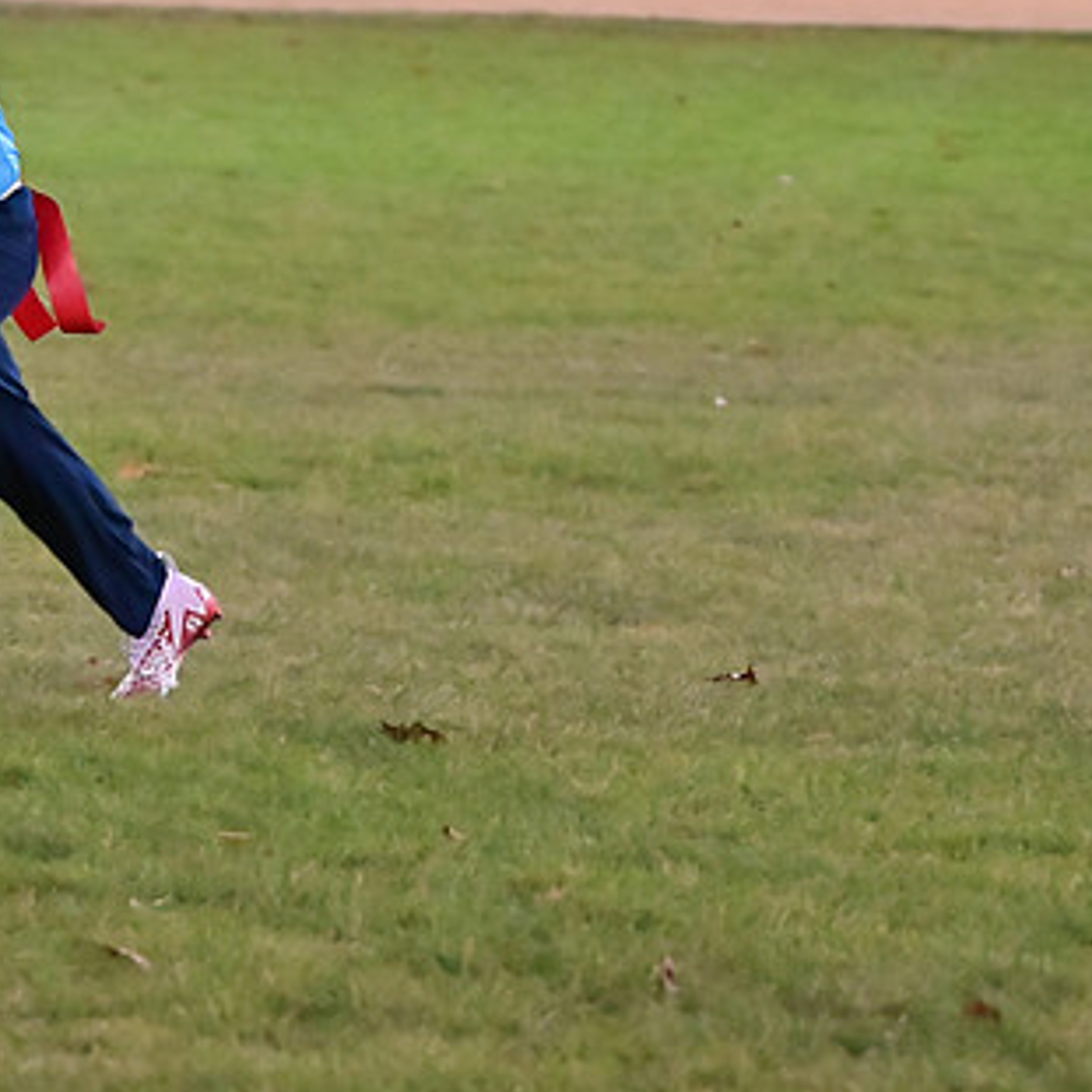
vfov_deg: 6.4
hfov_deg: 6.4
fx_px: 9743
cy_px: 490
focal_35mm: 273
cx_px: 176
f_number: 4
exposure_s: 1/640
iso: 6400
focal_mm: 115
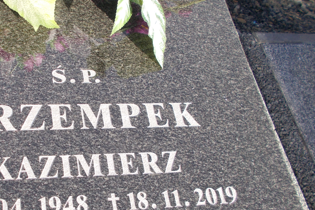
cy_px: 148
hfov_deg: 40.7
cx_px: 78
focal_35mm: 47
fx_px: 411
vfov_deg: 28.4
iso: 80
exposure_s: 1/200
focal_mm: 4.6
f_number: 3.2
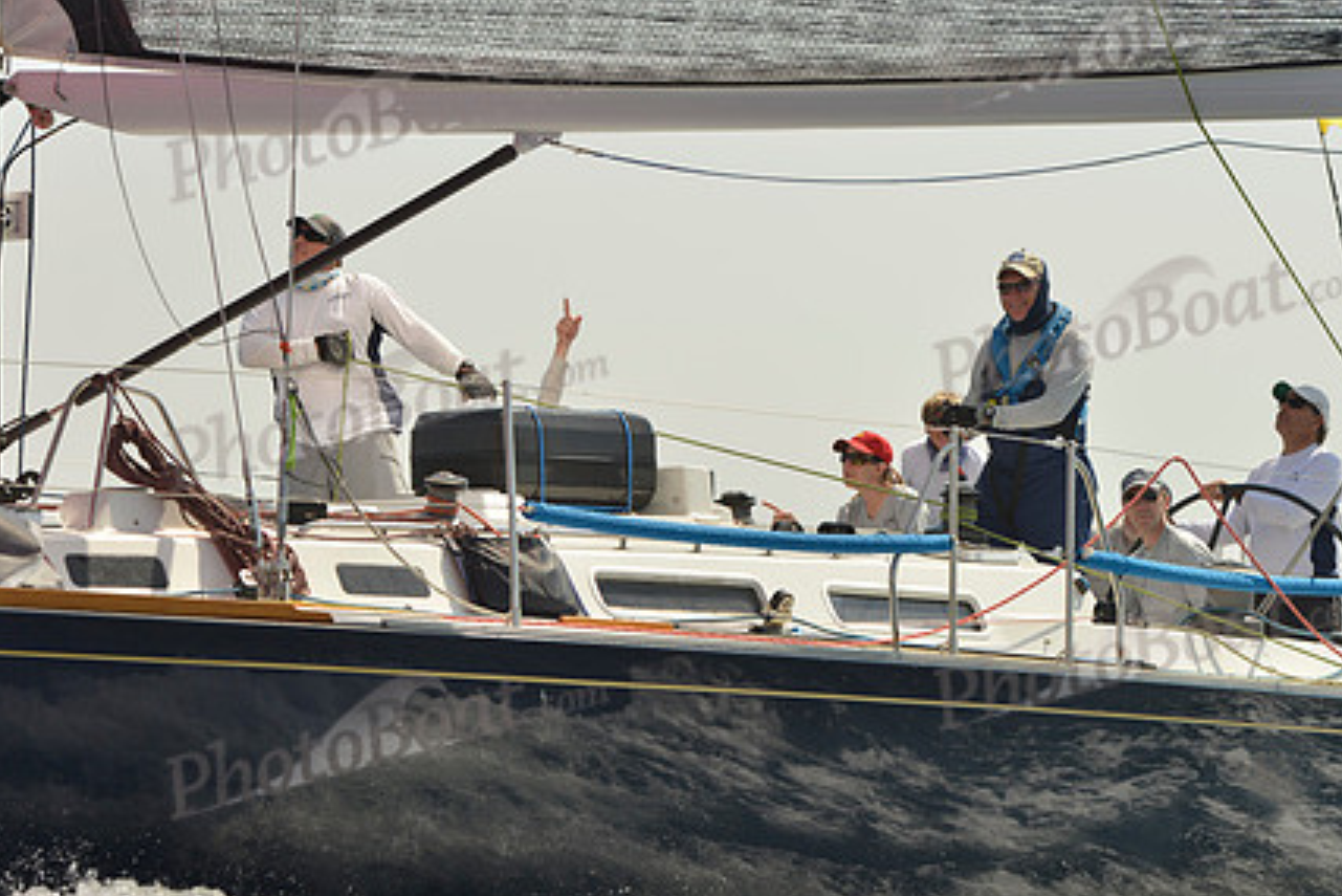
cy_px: 530
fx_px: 6078
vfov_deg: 8.4
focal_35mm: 163
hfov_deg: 12.6
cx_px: 773
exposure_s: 1/1250
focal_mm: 120
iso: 200
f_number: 7.1
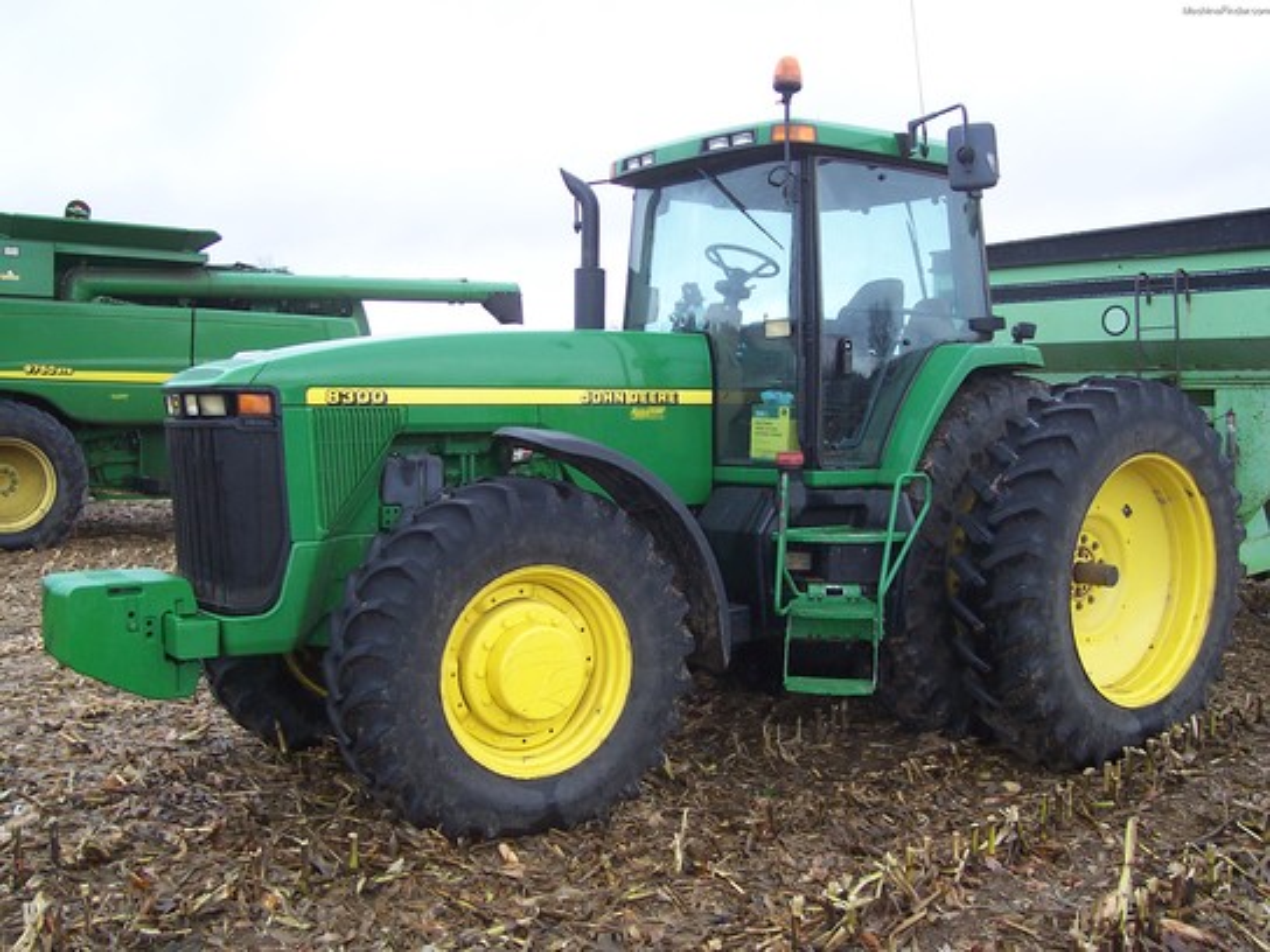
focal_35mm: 37
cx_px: 635
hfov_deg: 50.1
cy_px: 476
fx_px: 1357
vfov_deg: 38.7
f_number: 2.8
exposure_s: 1/180
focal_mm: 5.6
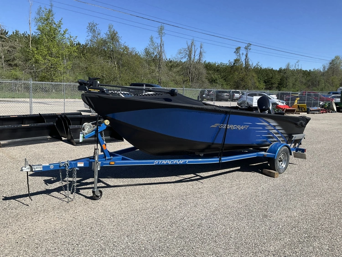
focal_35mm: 29
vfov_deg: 48.3
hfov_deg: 61.6
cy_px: 128
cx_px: 171
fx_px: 287
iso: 25
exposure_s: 1/1912
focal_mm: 3
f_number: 1.8
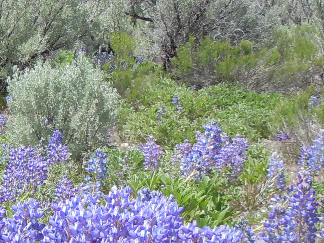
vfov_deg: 15.3
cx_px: -66
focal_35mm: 91
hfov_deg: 20.2
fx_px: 852
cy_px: 338
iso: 100
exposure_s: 1/640
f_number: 3.5
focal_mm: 5.4
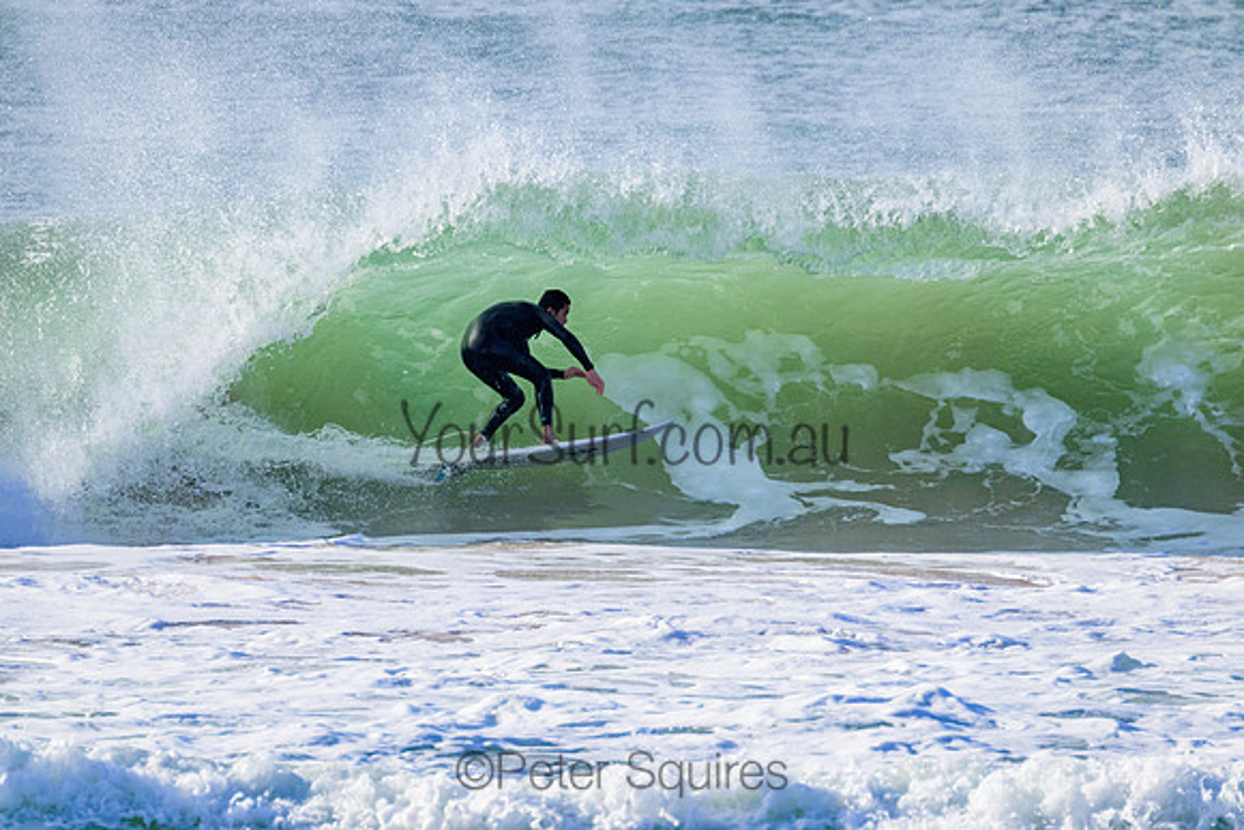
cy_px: 415
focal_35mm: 800
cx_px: 622
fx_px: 27650
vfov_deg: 1.7
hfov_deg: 2.6
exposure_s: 1/2000
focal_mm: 800
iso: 1400
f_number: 11
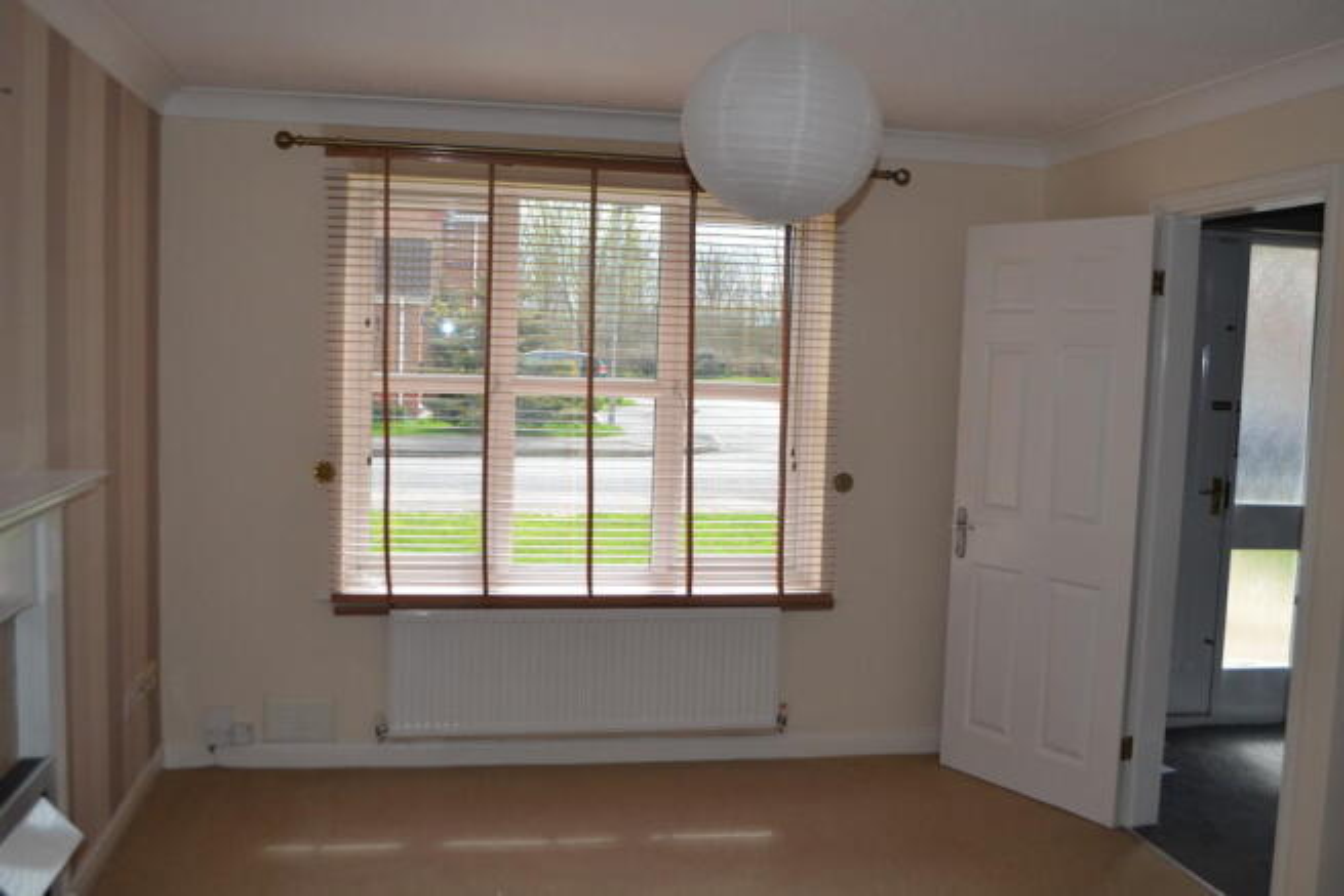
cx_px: 672
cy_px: 448
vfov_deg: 40.0
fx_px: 1232
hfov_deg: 57.2
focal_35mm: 33
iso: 110
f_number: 4
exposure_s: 1/125
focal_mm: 22
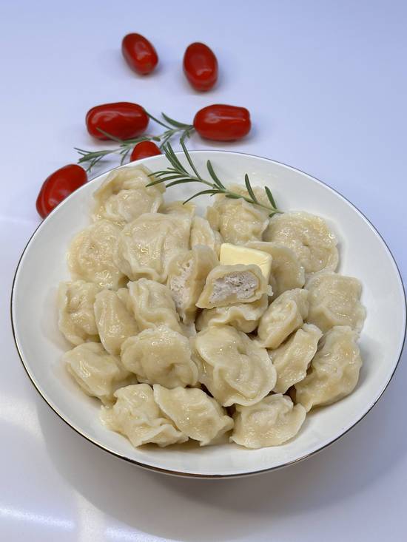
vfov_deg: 39.7
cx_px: 204
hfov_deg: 30.3
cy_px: 271
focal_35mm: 48
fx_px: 752
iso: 64
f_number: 1.78
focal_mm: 6.86
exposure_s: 1/171
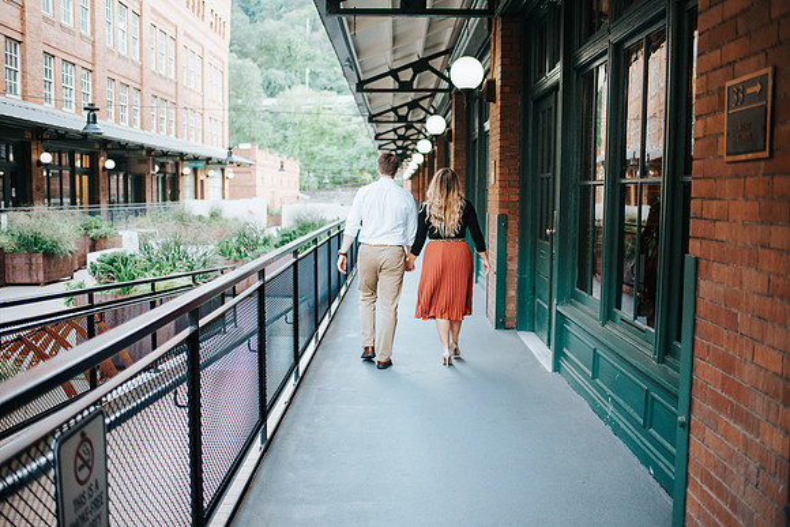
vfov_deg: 37.9
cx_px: 395
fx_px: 768
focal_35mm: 35
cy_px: 264
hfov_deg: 54.4
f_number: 1.8
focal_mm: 35
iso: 720
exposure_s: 1/500
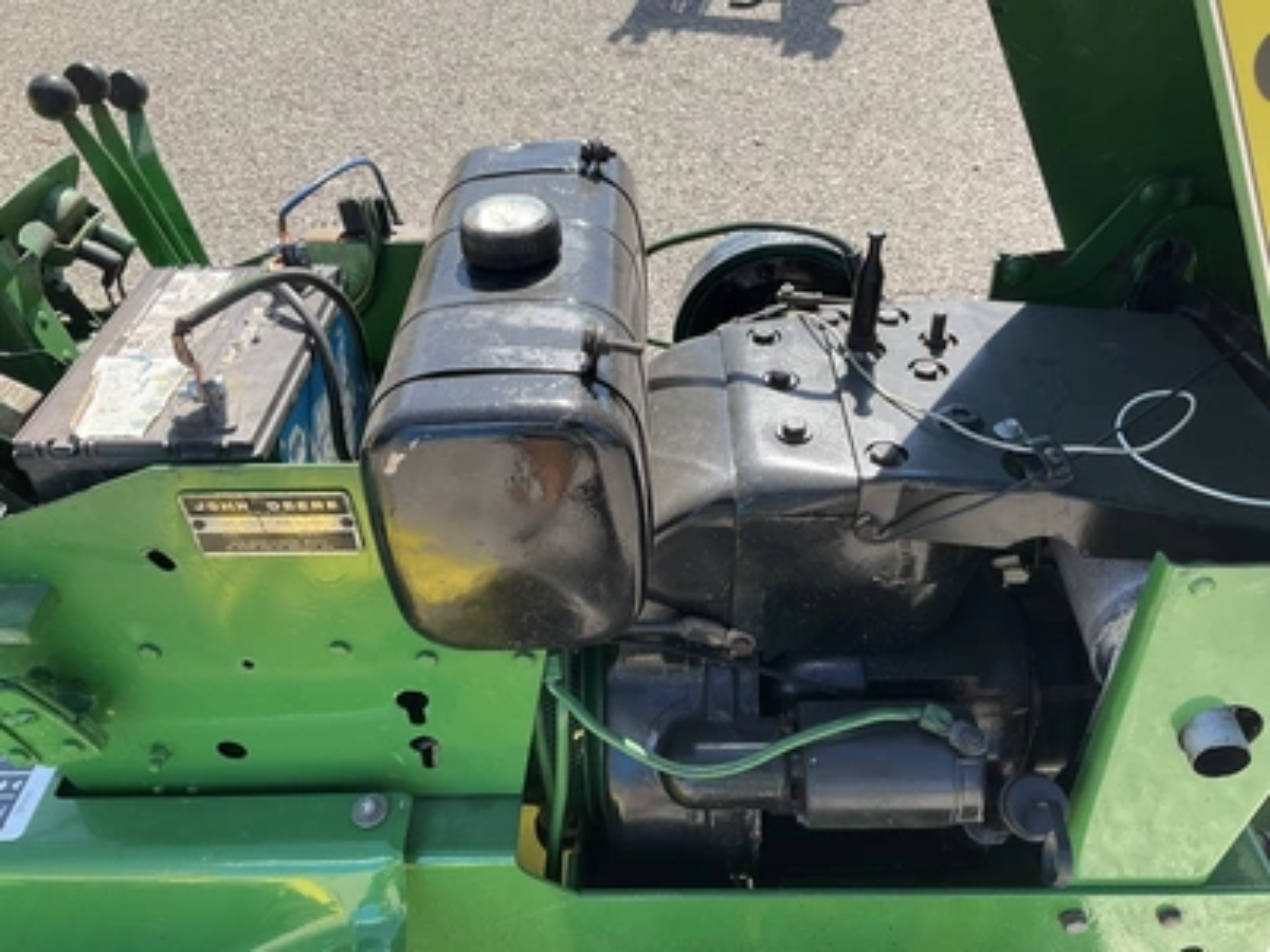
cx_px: 635
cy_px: 476
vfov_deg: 48.2
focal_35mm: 29
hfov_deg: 61.7
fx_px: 1064
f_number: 1.8
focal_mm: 3
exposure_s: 1/842
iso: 25
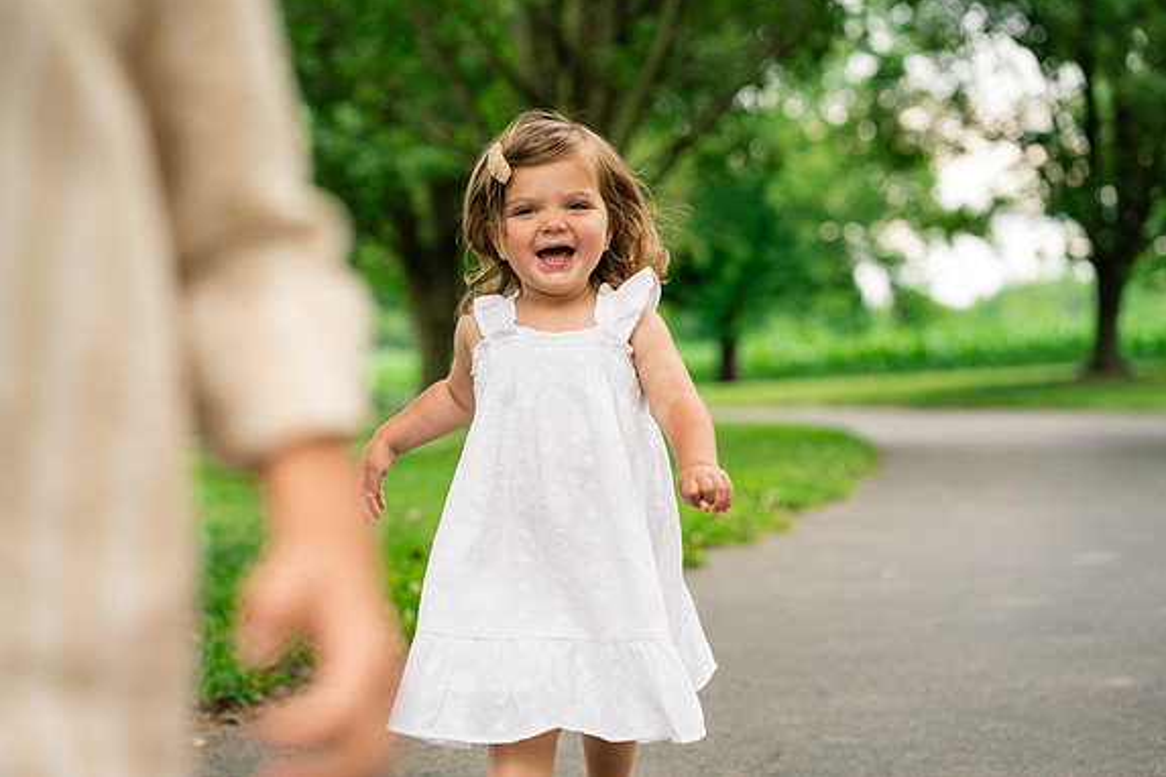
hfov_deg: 23.6
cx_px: 588
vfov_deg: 15.9
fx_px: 2785
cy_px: 385
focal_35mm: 86
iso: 500
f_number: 3.5
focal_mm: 85
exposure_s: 1/500
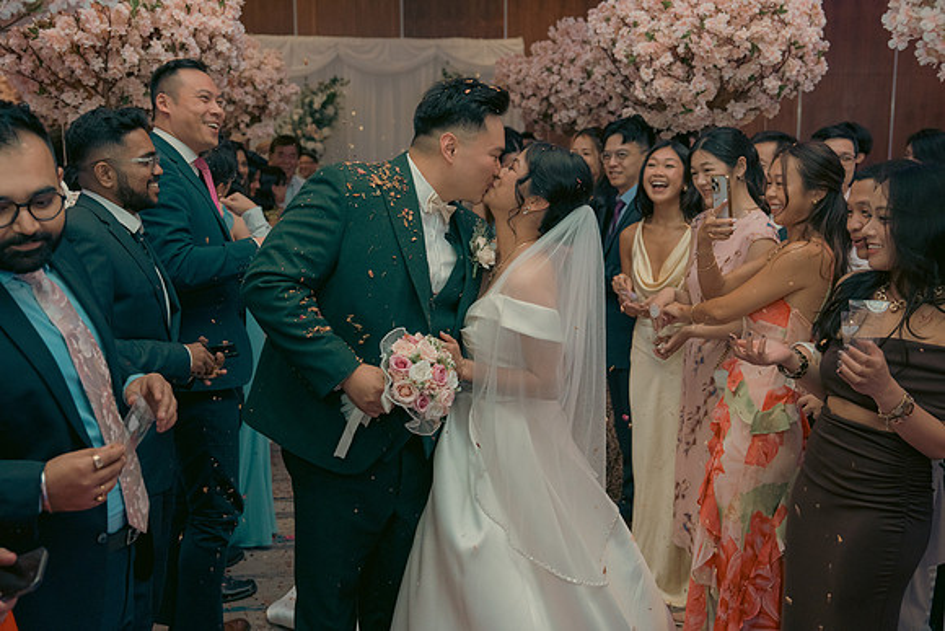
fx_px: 971
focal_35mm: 37
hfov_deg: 51.9
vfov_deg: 36.0
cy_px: 316
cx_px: 472
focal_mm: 37
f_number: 3.5
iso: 2500
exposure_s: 1/160
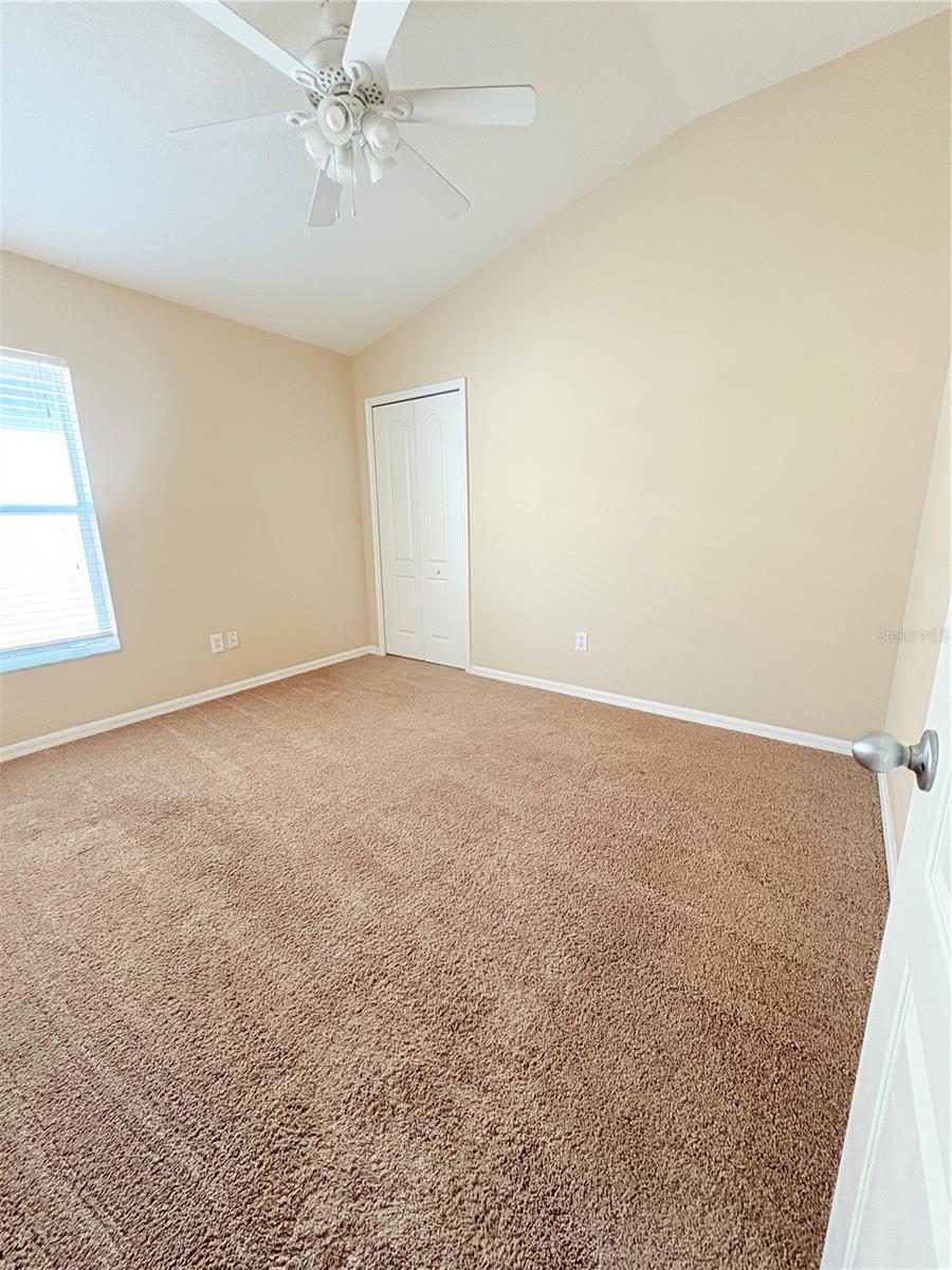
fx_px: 513
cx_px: 476
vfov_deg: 102.1
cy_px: 635
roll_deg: +0.1
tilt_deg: -13.2
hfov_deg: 85.7
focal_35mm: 14
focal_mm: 2.22
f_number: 2.2
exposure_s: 1/60
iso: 250
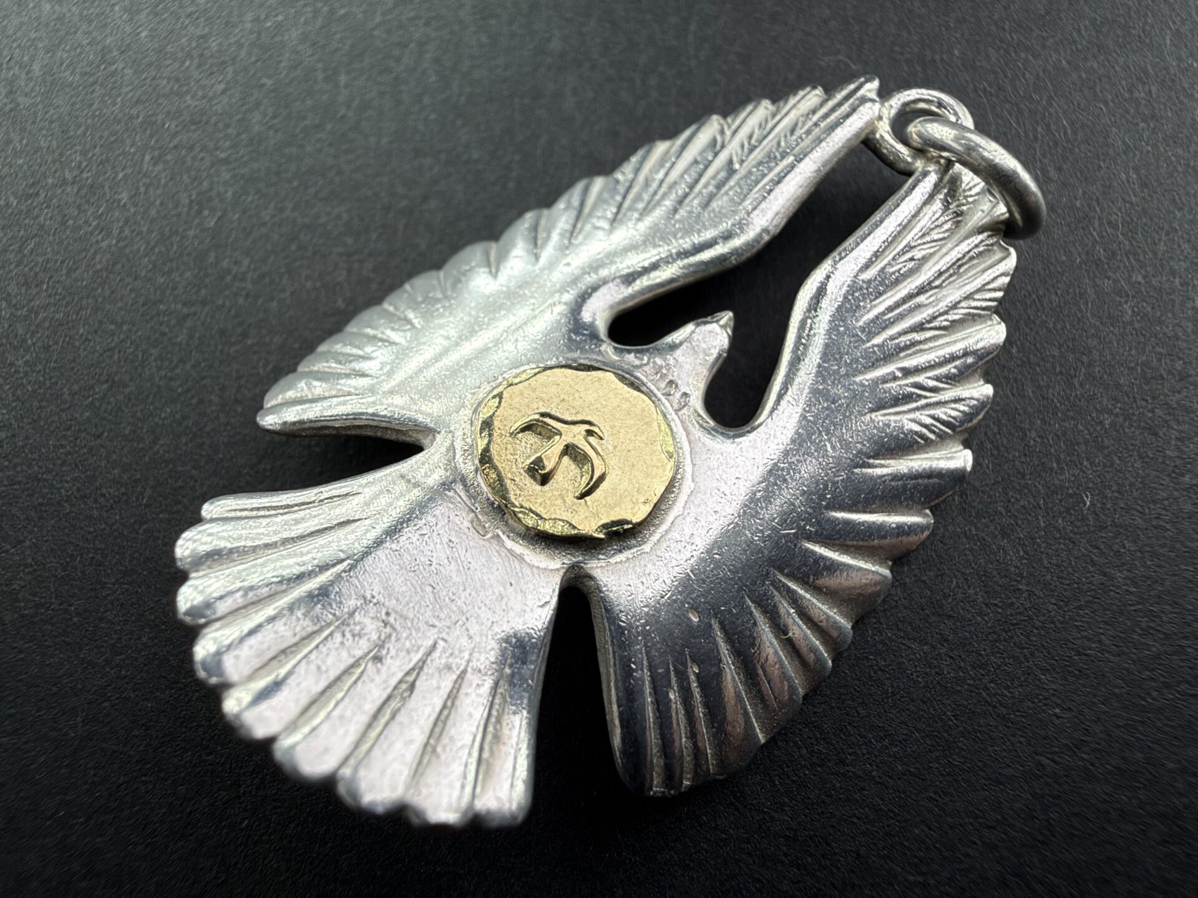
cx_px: 599
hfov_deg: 69.4
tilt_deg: -69.4
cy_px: 449
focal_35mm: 25
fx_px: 865
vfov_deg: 54.9
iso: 25
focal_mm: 2.22
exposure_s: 1/766
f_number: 2.2
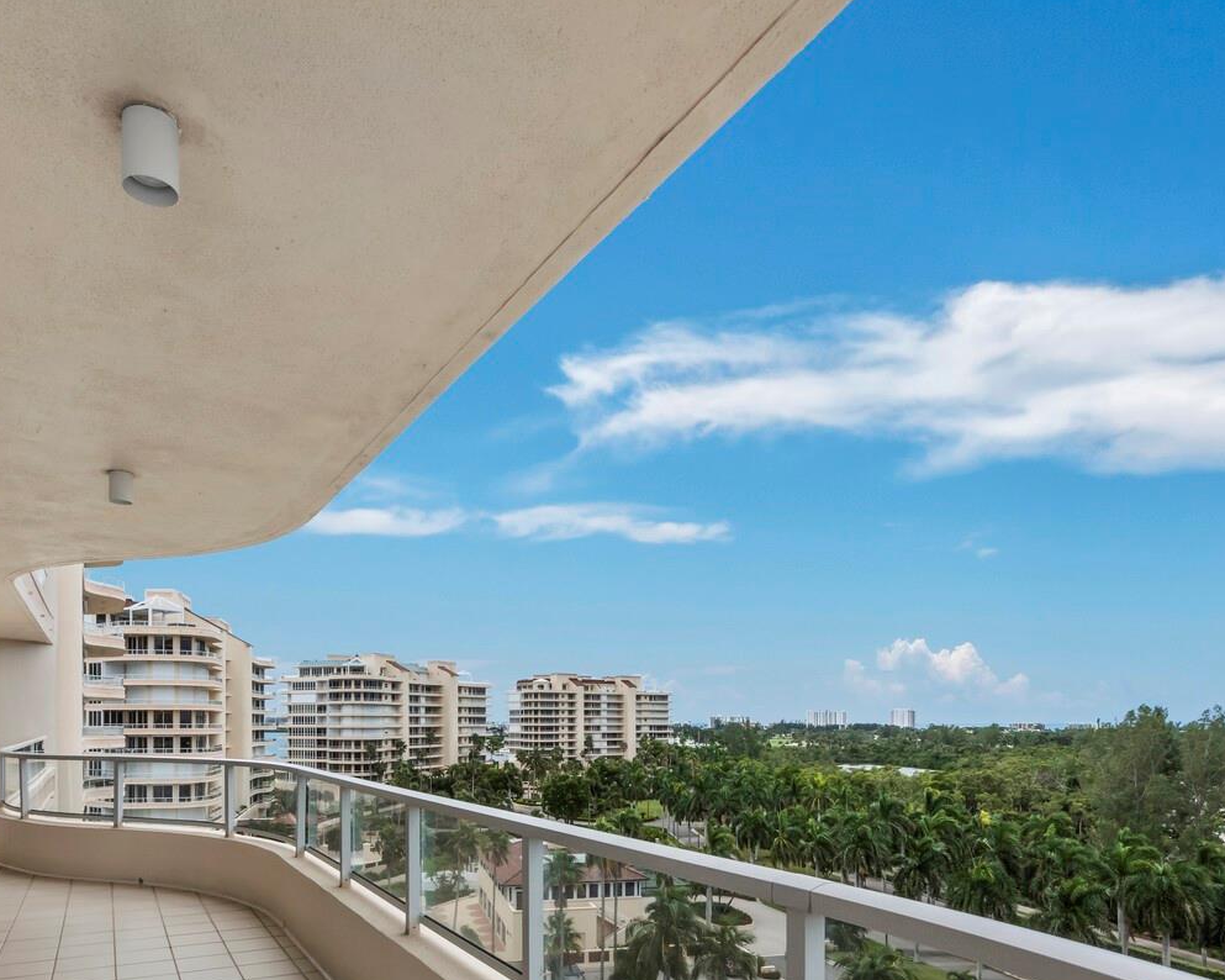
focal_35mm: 22
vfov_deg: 60.4
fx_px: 797
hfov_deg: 74.9
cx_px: 556
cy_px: 710
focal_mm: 7
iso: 400
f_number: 11
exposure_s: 1/125
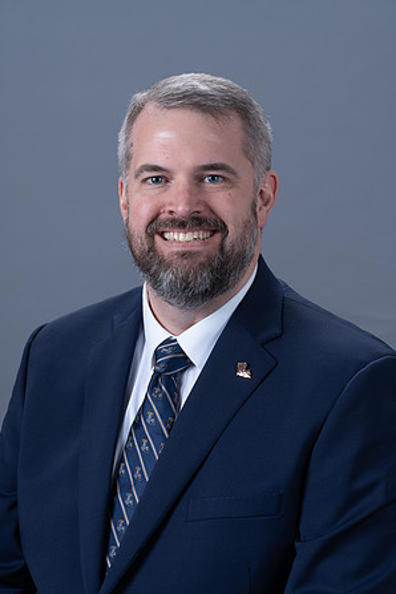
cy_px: 298
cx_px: 198
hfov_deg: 10.6
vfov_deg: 15.9
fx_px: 2128
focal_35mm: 129
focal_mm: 128
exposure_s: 1/100
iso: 200
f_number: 7.1
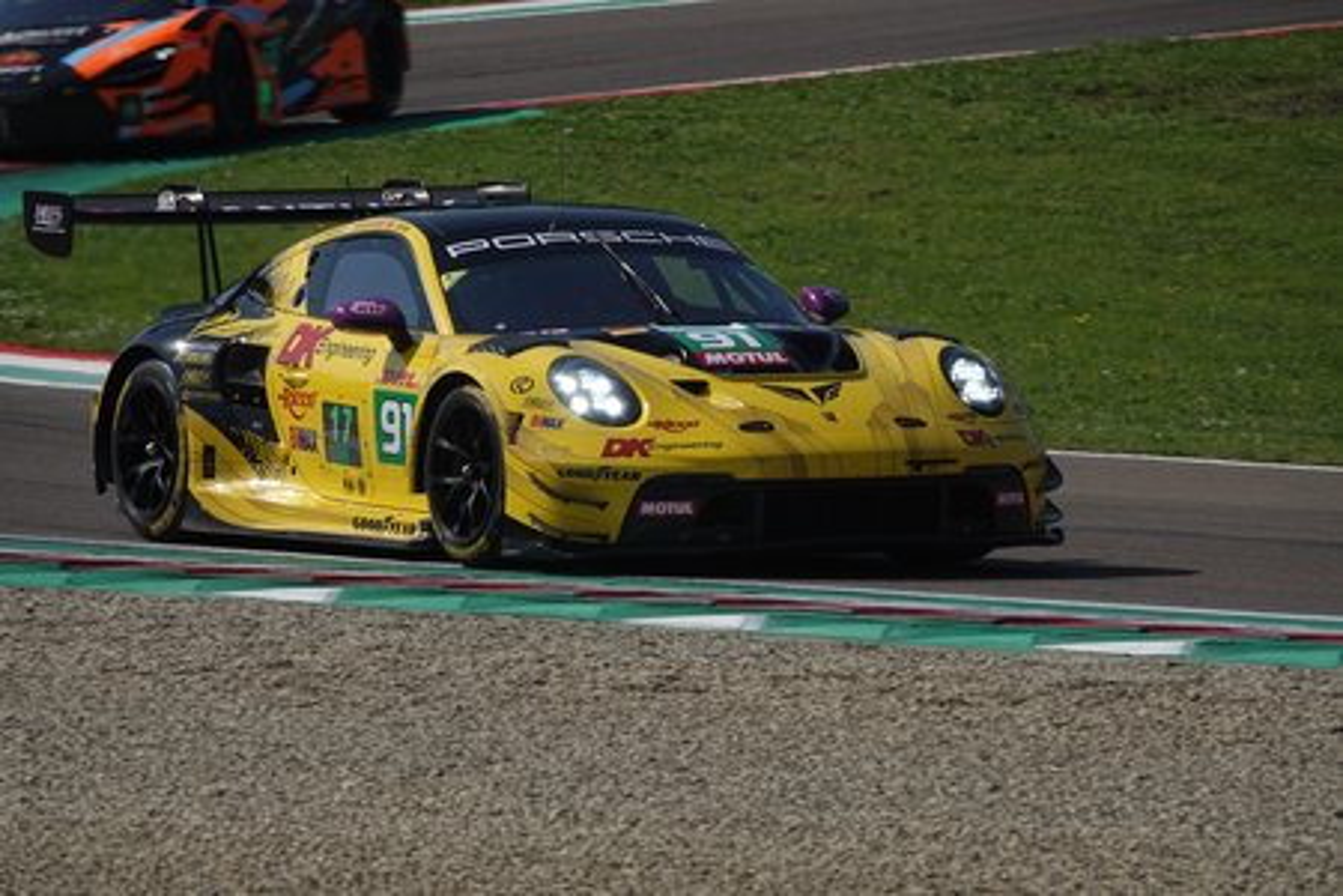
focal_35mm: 493
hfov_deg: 4.2
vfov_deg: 2.8
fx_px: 18390
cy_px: 448
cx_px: 672
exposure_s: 1/800
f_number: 6.3
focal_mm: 180.69
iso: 100
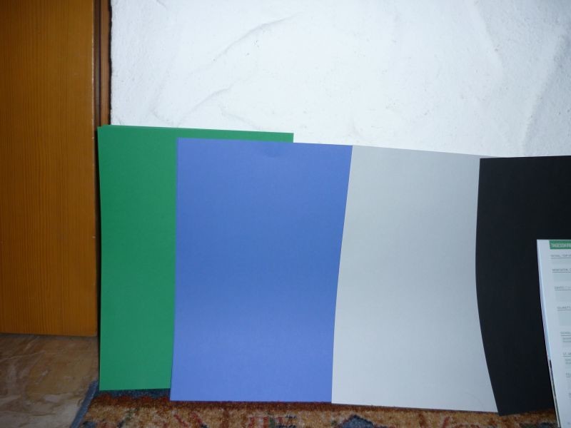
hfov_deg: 55.4
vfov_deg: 42.9
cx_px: 286
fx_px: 544
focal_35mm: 33
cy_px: 214
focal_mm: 5.5
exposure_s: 1/30
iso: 100
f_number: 2.8
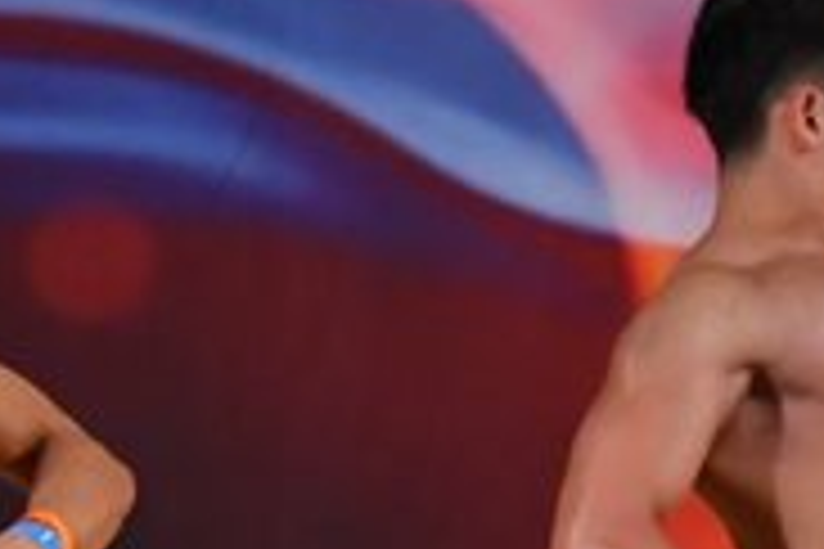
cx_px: -97
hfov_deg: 2.2
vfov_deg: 1.5
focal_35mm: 917
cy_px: 918
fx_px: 20987
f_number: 5.6
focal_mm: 145
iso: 3200
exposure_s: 1/400
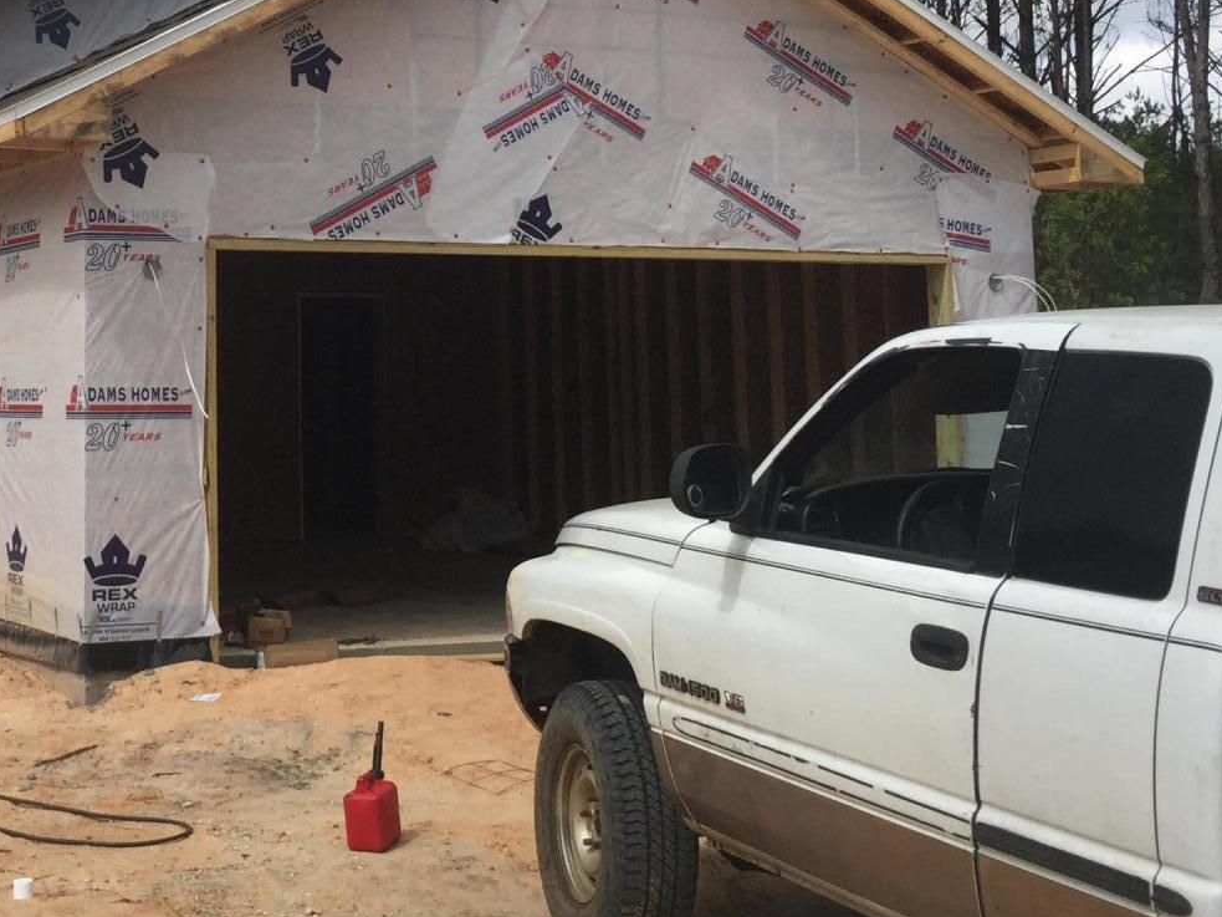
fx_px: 2083
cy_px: 190
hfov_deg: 31.4
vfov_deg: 24.4
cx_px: 164
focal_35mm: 59
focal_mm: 4.15
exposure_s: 1/1883
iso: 32
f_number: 2.2
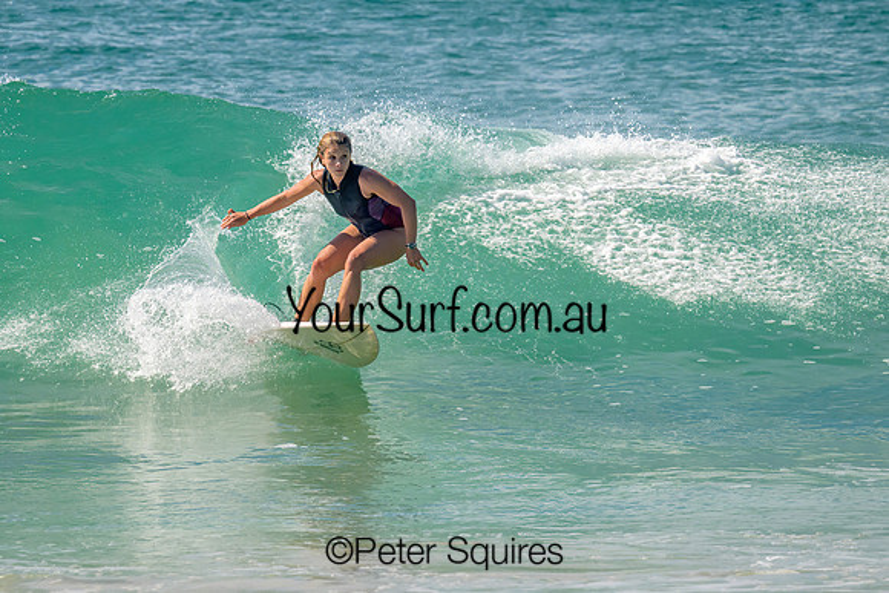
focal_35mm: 674
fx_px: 16640
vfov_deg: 2.0
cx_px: 347
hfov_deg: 3.1
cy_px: 233
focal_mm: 490
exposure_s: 1/2000
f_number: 10
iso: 800
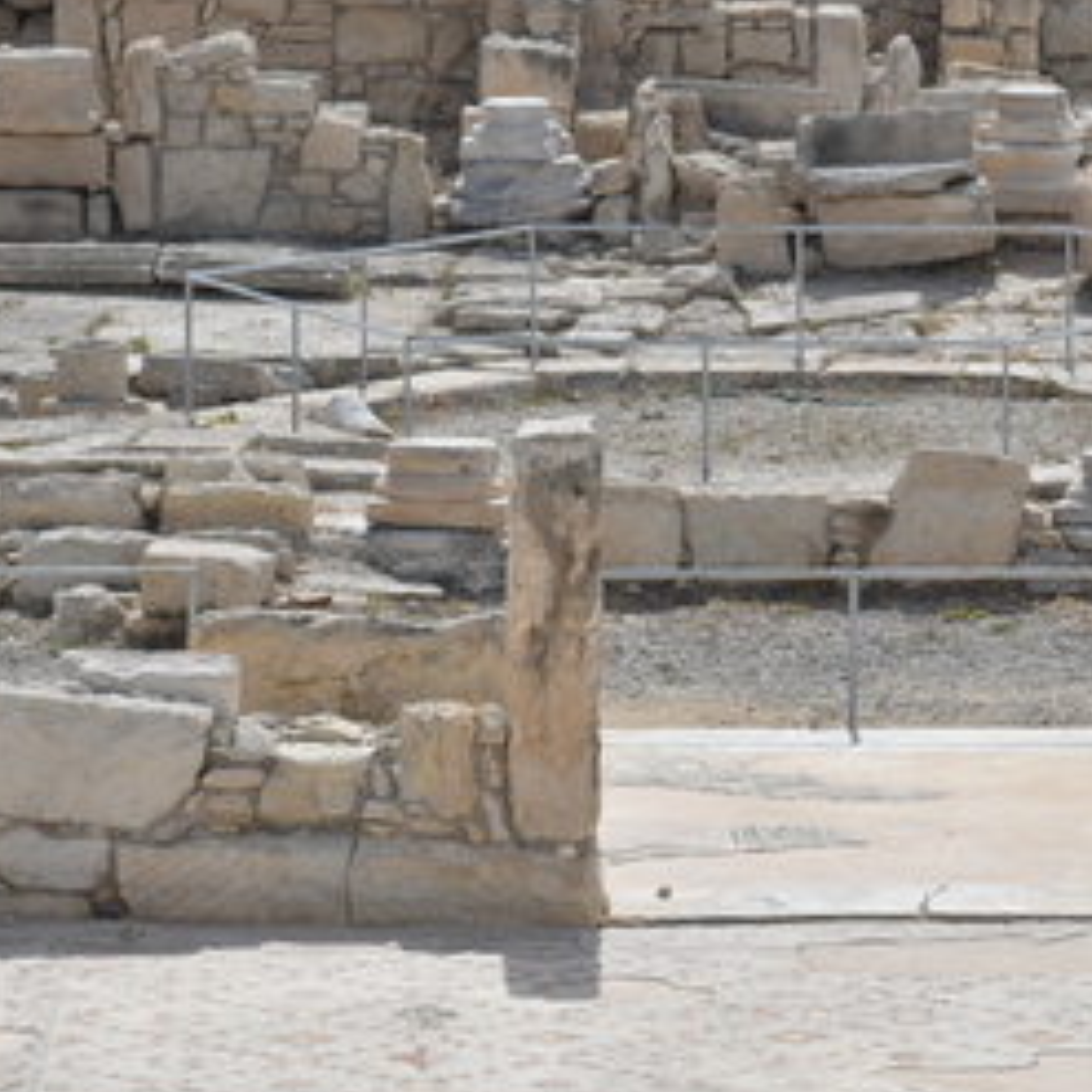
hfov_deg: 7.3
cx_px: 668
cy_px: 524
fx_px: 8521
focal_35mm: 239
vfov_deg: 7.3
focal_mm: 105
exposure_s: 1/1600
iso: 250
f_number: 8
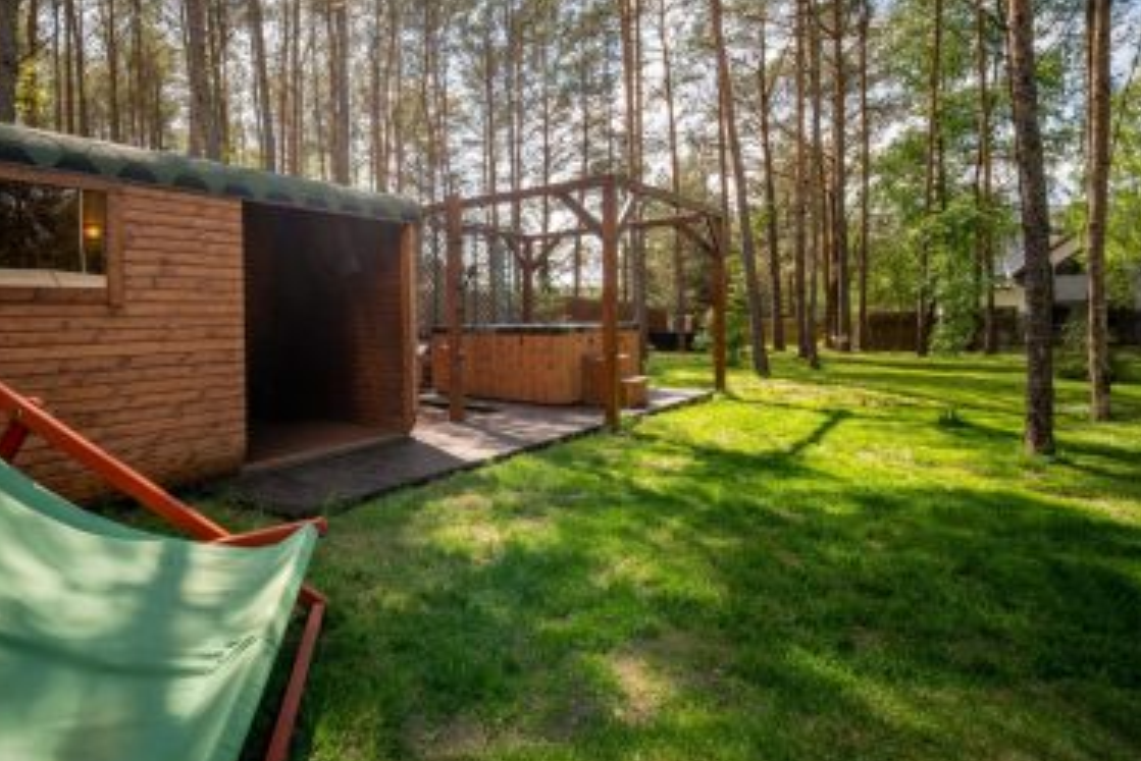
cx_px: 425
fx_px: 571
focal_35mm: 18
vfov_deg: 67.0
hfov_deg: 88.1
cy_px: 321
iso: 100
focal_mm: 14
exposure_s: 1/60
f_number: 10
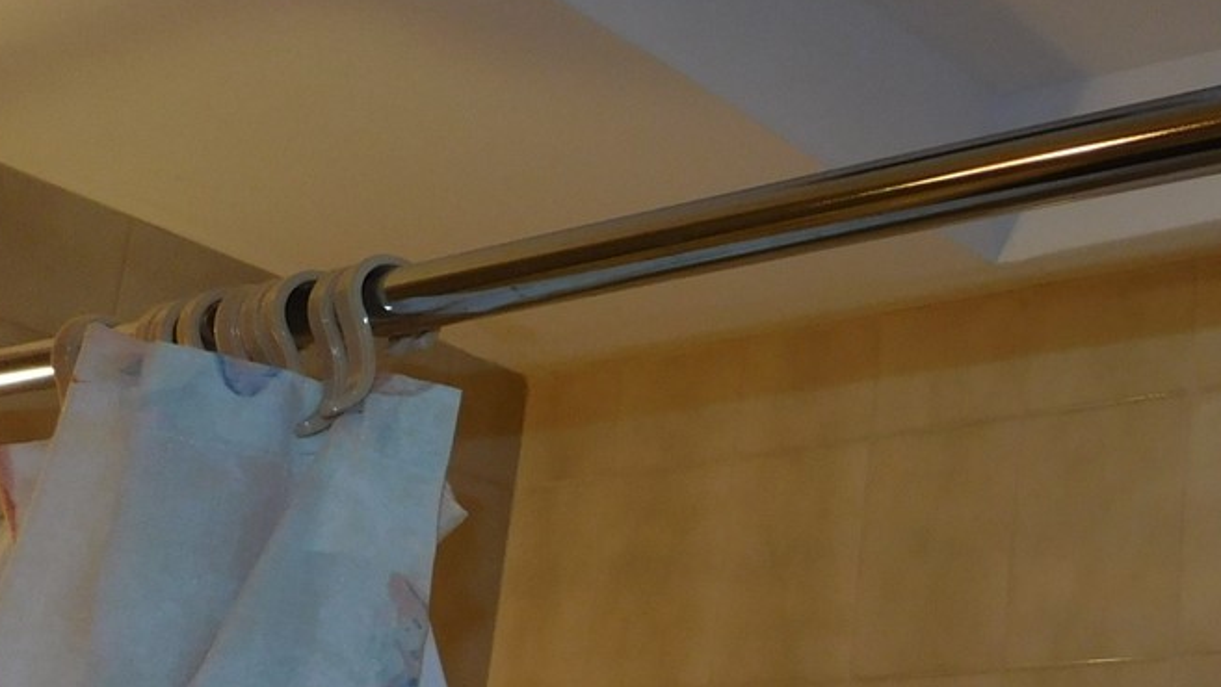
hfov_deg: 31.5
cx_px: 1251
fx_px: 1976
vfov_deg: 19.3
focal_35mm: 61
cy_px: 644
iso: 125
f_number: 3
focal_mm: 4
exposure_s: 1/50
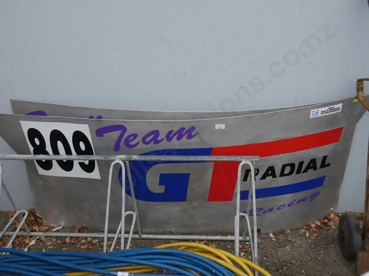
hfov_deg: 51.4
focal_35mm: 36
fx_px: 384
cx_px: 184
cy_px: 138
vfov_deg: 39.7
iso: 320
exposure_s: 1/60
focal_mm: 18
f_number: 5
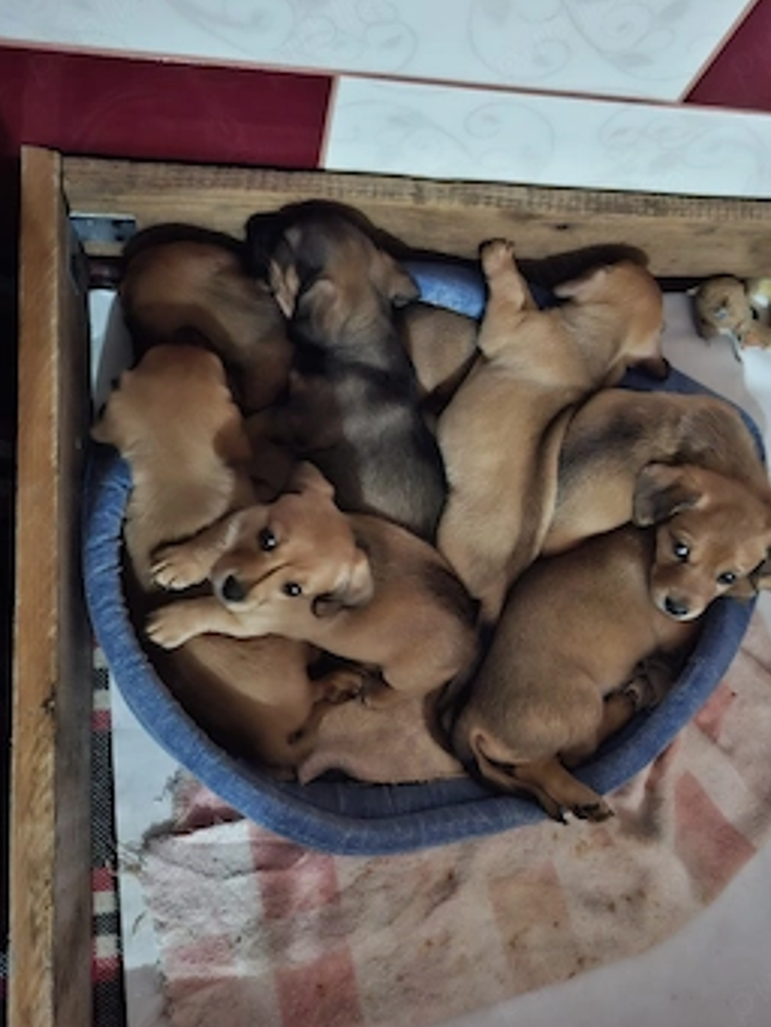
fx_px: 801
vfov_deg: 65.3
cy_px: 512
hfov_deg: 51.3
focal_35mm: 27
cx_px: 416
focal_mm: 5.54
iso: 1250
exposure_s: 1/9
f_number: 1.8
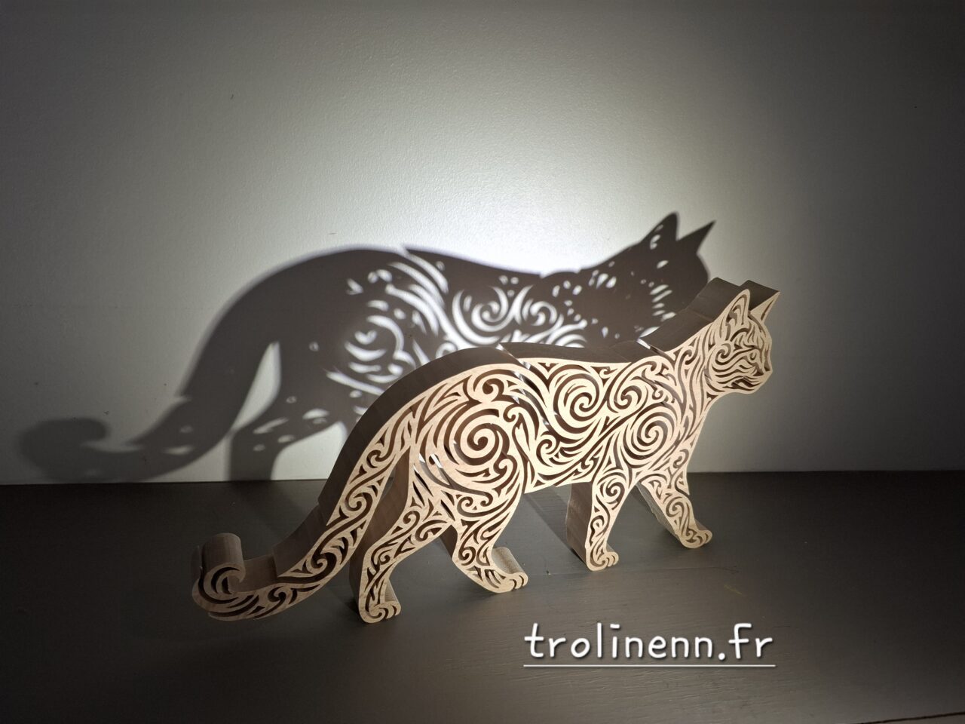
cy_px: 362
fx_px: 641
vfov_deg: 58.9
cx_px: 482
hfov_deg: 73.9
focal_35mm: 23
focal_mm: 5.54
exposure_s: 1/233
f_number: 1.8
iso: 50
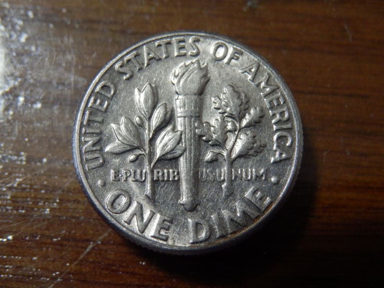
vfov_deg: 22.3
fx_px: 732
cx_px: 192
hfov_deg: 29.4
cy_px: 144
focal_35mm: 66
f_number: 4.4
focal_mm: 11.9
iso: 800
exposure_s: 1/100
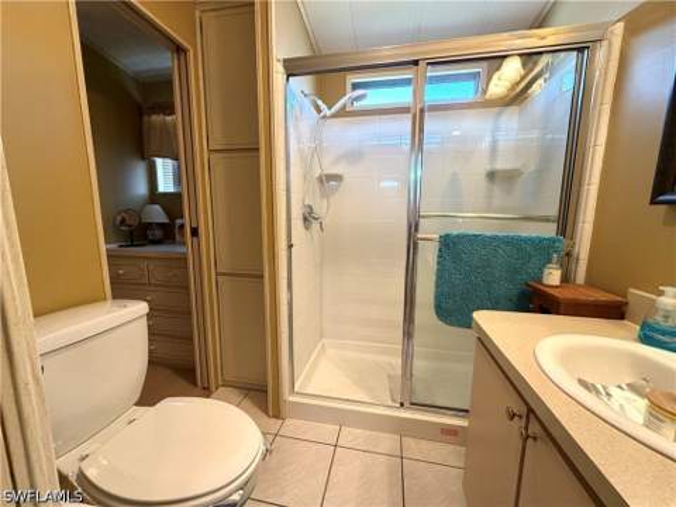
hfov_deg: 102.1
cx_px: 338
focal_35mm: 14
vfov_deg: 85.7
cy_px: 254
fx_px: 273
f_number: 2.2
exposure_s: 1/60
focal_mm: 2.22
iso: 200
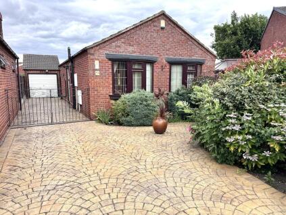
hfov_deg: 71.6
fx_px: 198
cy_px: 108
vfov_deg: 56.8
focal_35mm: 24
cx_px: 143
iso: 80
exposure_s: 1/1767
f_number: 1.78
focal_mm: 6.76
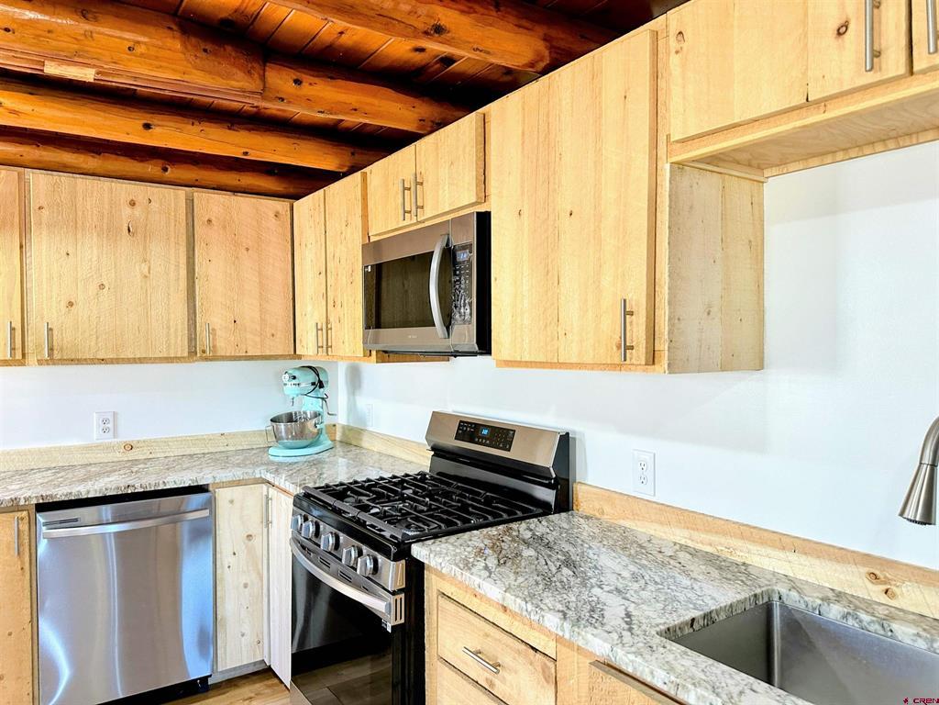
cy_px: 352
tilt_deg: -0.9
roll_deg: +0.0
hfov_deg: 71.6
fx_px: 651
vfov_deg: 56.8
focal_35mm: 24
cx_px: 470
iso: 200
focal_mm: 6.86
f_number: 1.78
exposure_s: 1/120
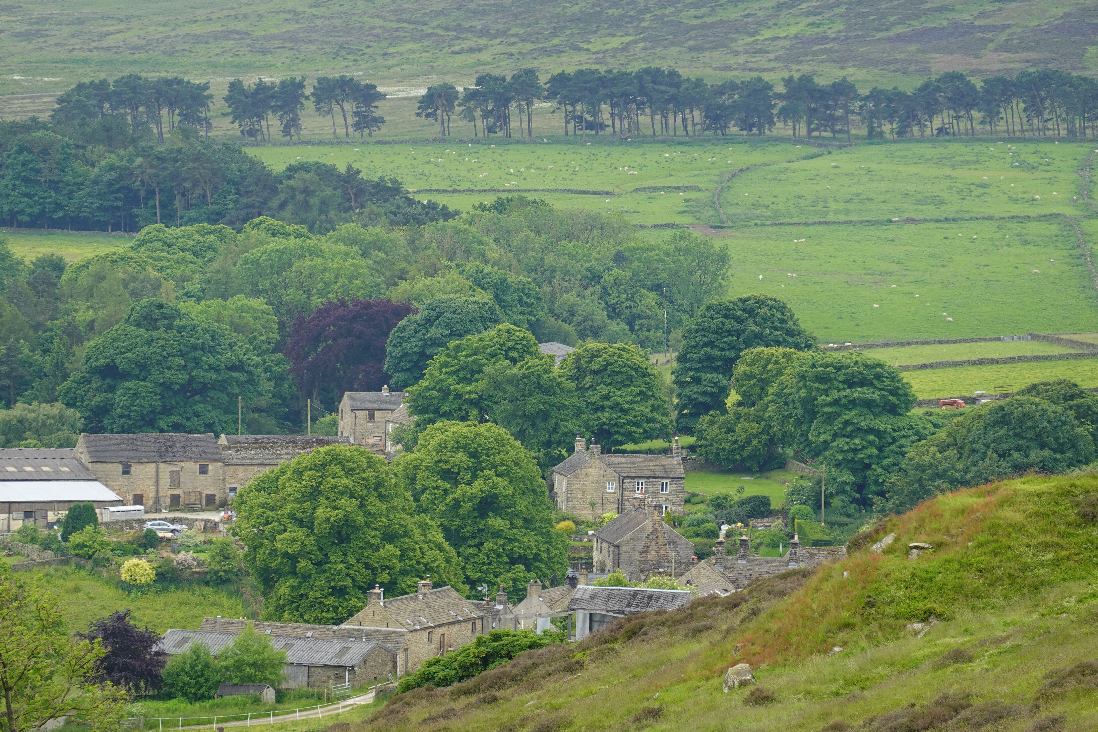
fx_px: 6100
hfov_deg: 10.3
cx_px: 549
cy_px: 366
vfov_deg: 6.9
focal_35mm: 200
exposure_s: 1/200
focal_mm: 72
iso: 125
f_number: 4.5
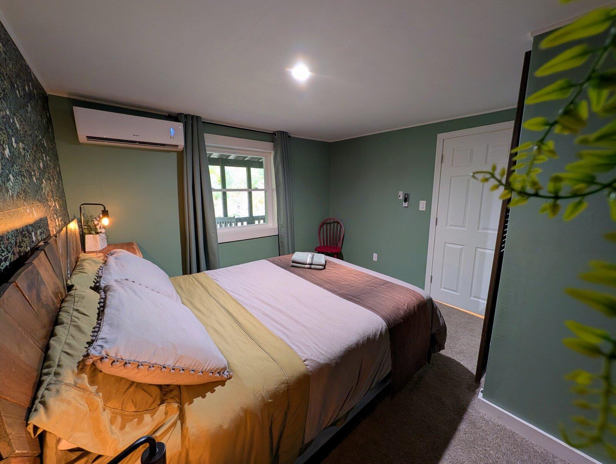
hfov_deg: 110.5
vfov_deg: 94.6
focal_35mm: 12
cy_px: 232
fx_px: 214
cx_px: 308
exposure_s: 1/24
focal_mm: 2.02
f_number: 1.7
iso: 193
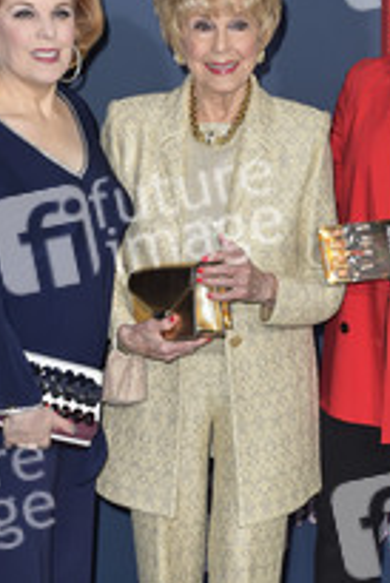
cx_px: 221
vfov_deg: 18.1
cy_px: 370
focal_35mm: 113
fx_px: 1833
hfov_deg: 12.1
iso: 400
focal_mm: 58
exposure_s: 1/250
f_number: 6.3
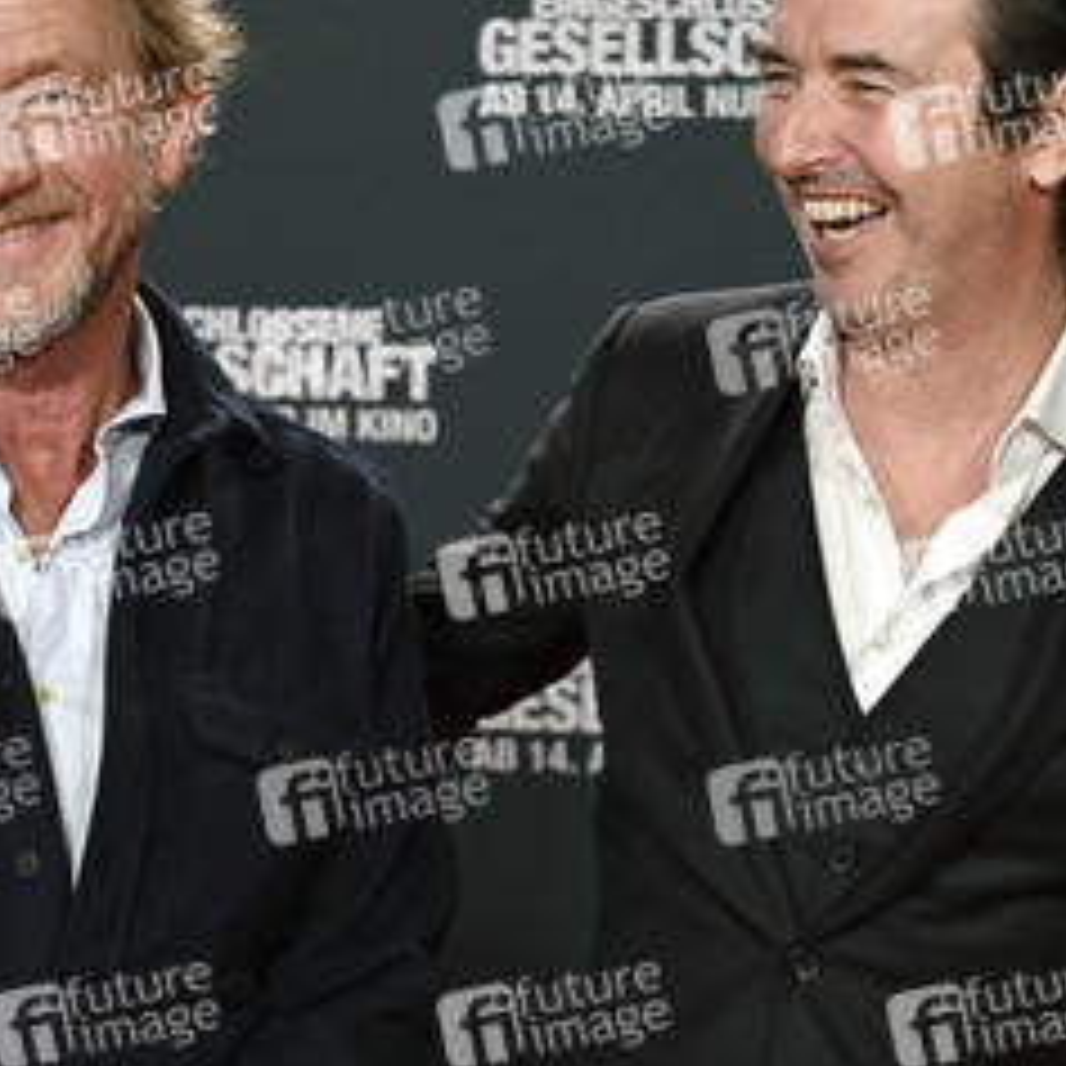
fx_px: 3937
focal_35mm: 113
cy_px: 454
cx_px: 434
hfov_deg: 15.4
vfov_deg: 15.4
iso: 2200
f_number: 4.8
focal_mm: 70
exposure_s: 1/350
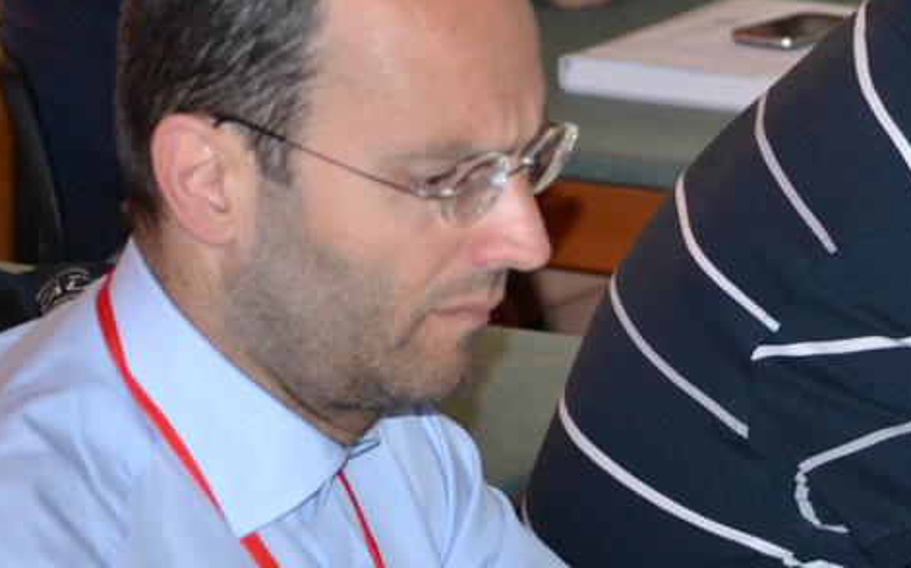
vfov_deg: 6.1
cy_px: -19
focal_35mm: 214
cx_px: 936
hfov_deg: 9.7
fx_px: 5319
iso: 1600
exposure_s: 1/60
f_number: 4
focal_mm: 55
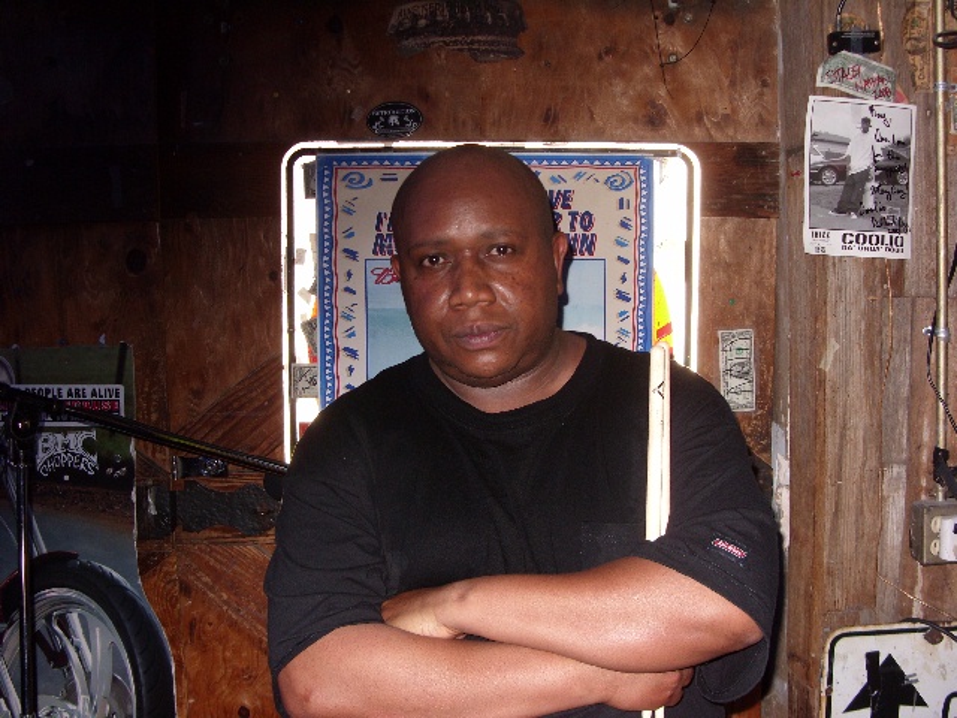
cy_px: 359
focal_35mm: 38
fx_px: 1051
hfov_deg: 49.0
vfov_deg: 37.7
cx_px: 478
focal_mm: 6.3
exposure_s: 1/30
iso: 100
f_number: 2.8
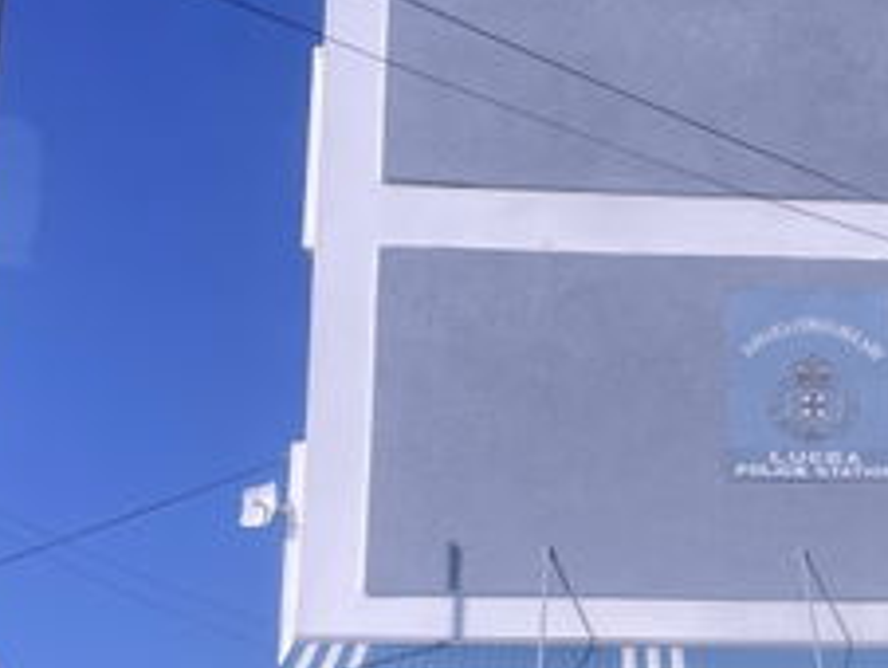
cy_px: 519
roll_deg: +0.1
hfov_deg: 27.6
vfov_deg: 21.1
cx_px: 699
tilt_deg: +15.0
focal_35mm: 69
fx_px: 1772
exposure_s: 1/1233
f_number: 1.6
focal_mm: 4.2
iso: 32
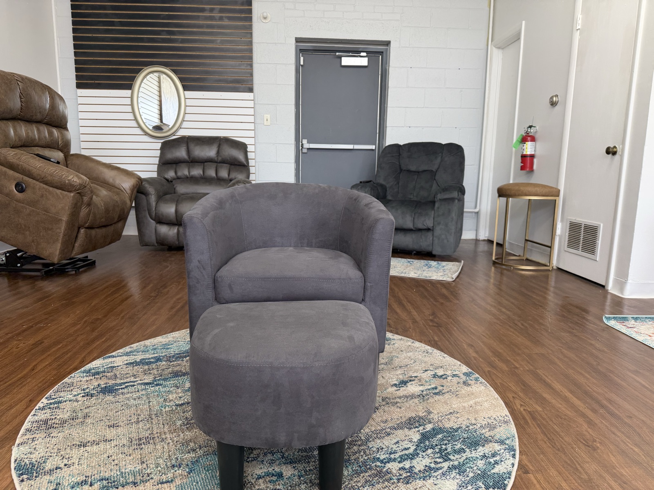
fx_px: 453
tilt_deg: -9.6
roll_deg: -0.6
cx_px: 327
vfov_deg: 56.8
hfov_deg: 71.6
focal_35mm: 24
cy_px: 245
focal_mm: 6.76
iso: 100
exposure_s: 1/120
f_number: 1.78
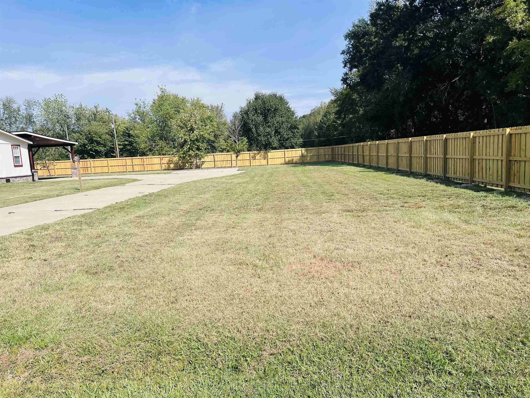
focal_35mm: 26
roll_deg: +1.9
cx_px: 265
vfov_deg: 53.1
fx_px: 398
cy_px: 199
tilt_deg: -5.6
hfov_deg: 67.3
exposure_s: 1/5076
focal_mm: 5.7
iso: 50
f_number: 1.5
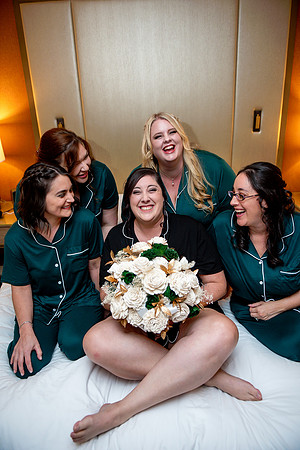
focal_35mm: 26
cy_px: 225
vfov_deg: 69.4
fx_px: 325
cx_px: 150
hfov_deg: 49.6
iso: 200
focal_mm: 26
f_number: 2.8
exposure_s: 1/60
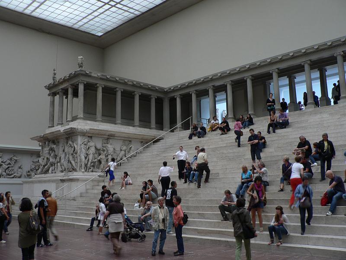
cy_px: 130
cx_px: 173
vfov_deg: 39.7
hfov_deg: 51.4
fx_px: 360
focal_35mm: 36
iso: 80
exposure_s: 1/13
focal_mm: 6
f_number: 2.8
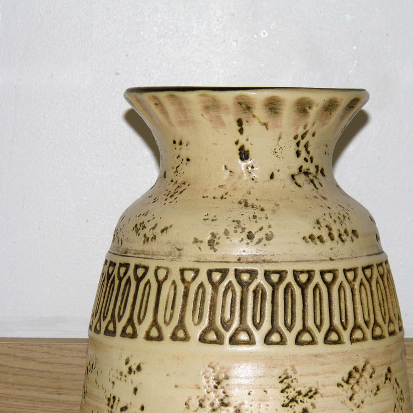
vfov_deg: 11.2
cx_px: 245
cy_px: 206
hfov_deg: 11.2
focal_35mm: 156
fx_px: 2106
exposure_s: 1/60
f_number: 4.7
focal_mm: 23.6
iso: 100
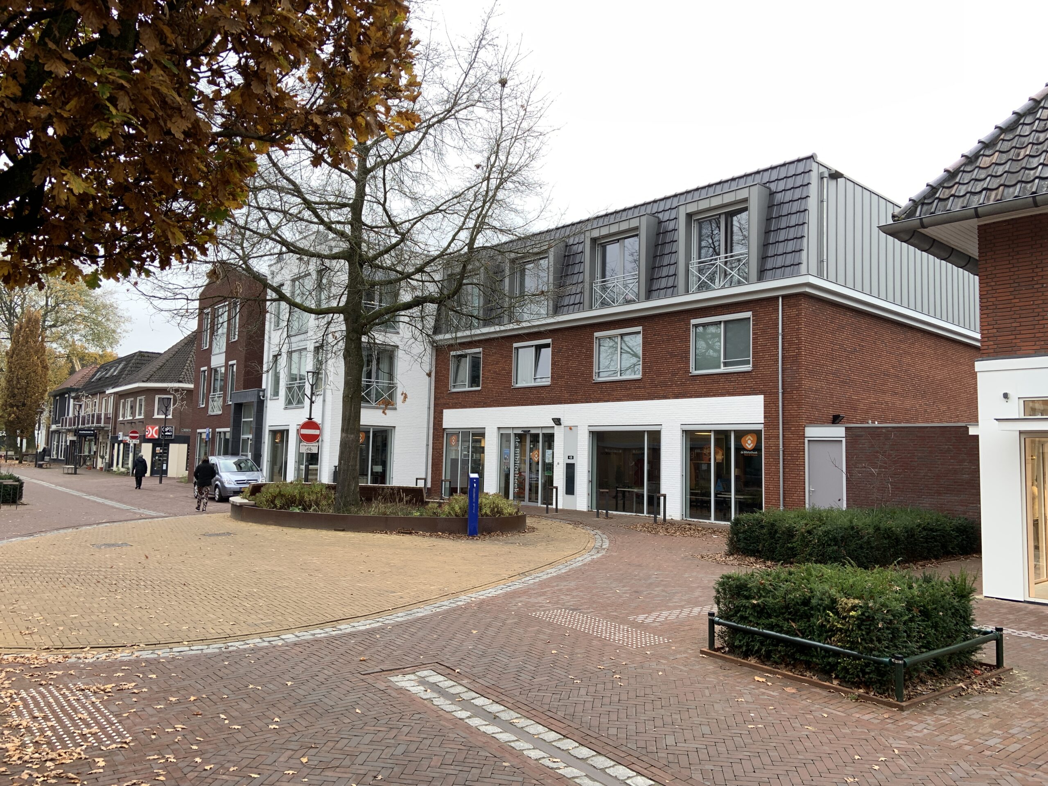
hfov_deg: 67.3
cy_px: 393
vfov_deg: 53.1
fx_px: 787
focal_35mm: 26
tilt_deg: +3.9
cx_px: 524
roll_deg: -0.9
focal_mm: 4.25
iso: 25
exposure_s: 1/154
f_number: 1.8
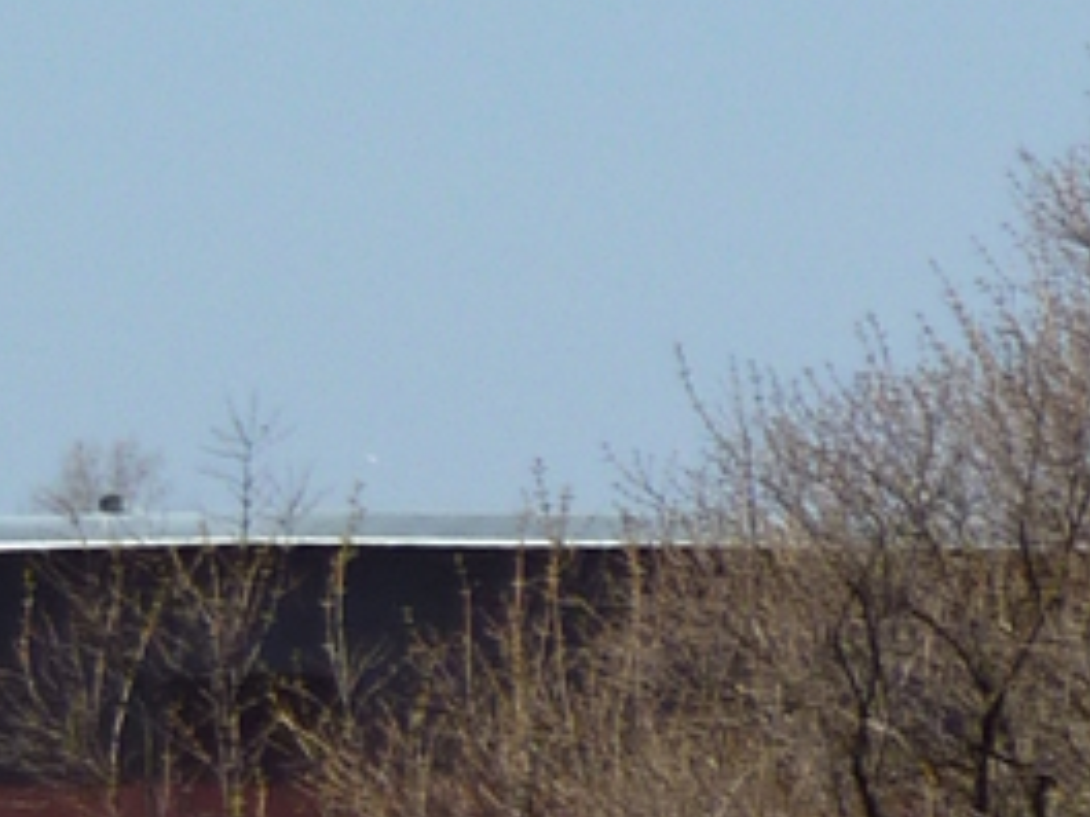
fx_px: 30197
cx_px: -1049
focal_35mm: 959
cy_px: -1122
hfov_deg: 2.1
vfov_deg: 1.5
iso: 80
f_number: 5.6
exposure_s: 1/500
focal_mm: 25.9
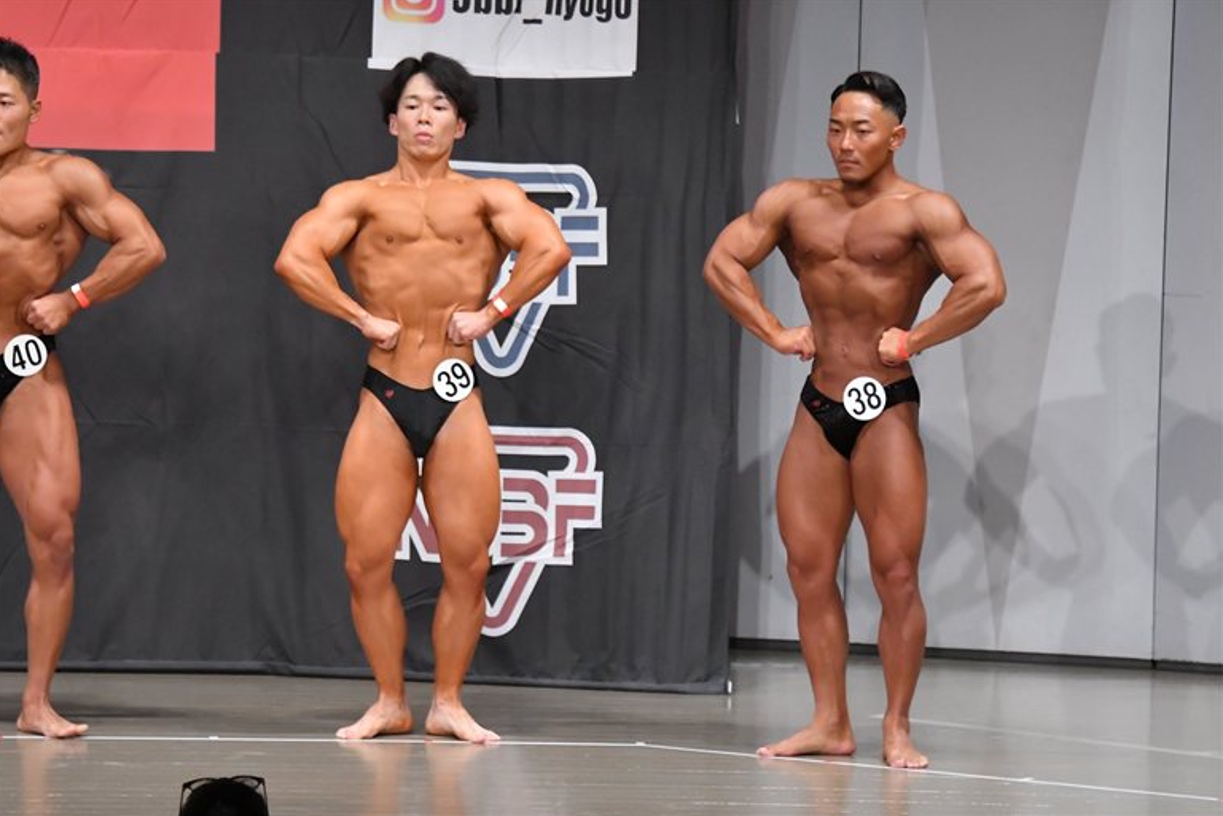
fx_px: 7711
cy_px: 406
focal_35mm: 227
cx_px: 608
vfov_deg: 6.1
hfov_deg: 9.1
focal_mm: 150
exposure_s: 1/400
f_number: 5.6
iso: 6400
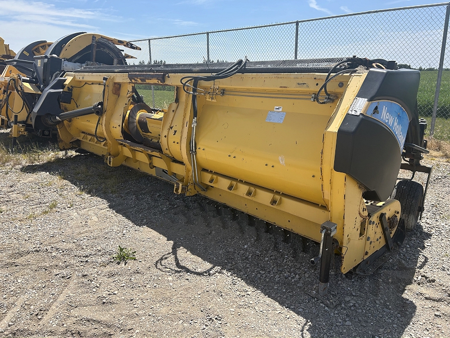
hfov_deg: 67.3
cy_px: 169
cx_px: 225
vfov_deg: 53.1
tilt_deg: -15.5
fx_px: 338
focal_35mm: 26
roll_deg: +1.3
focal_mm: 5.7
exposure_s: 1/3571
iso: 50
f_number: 1.5
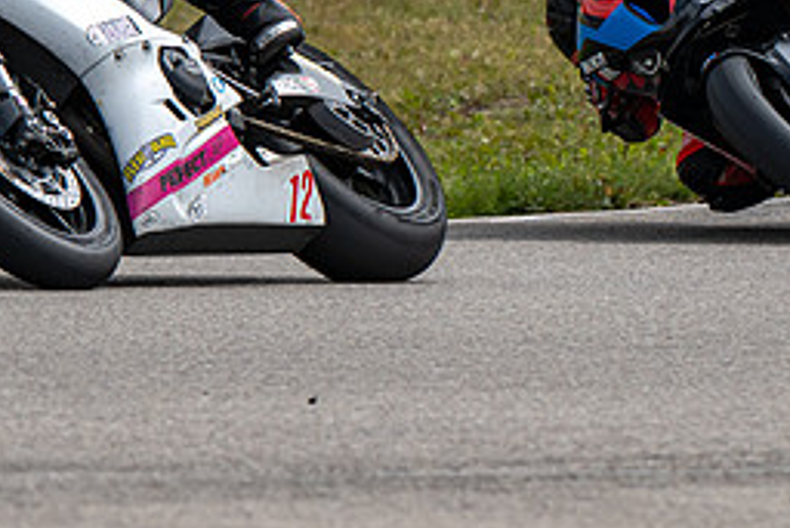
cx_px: 283
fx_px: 16445
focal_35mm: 749
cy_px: 51
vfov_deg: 1.8
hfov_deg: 2.8
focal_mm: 210
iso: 200
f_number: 6.3
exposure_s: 1/1250
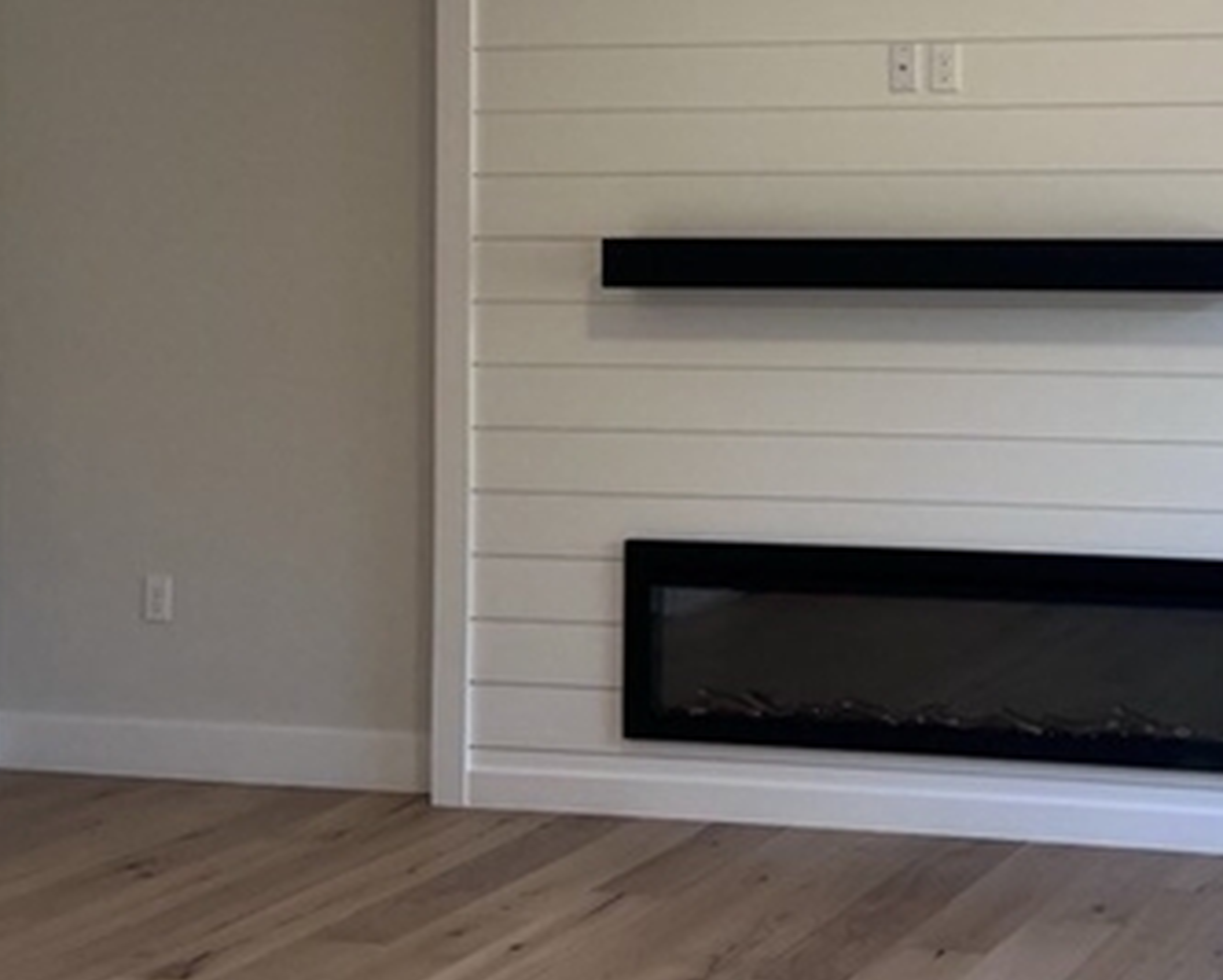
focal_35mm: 78
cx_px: 999
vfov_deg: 19.4
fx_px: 2826
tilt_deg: +2.3
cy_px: 161
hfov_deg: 24.0
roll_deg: +1.1
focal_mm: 5.7
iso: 80
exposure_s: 1/120
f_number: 1.5
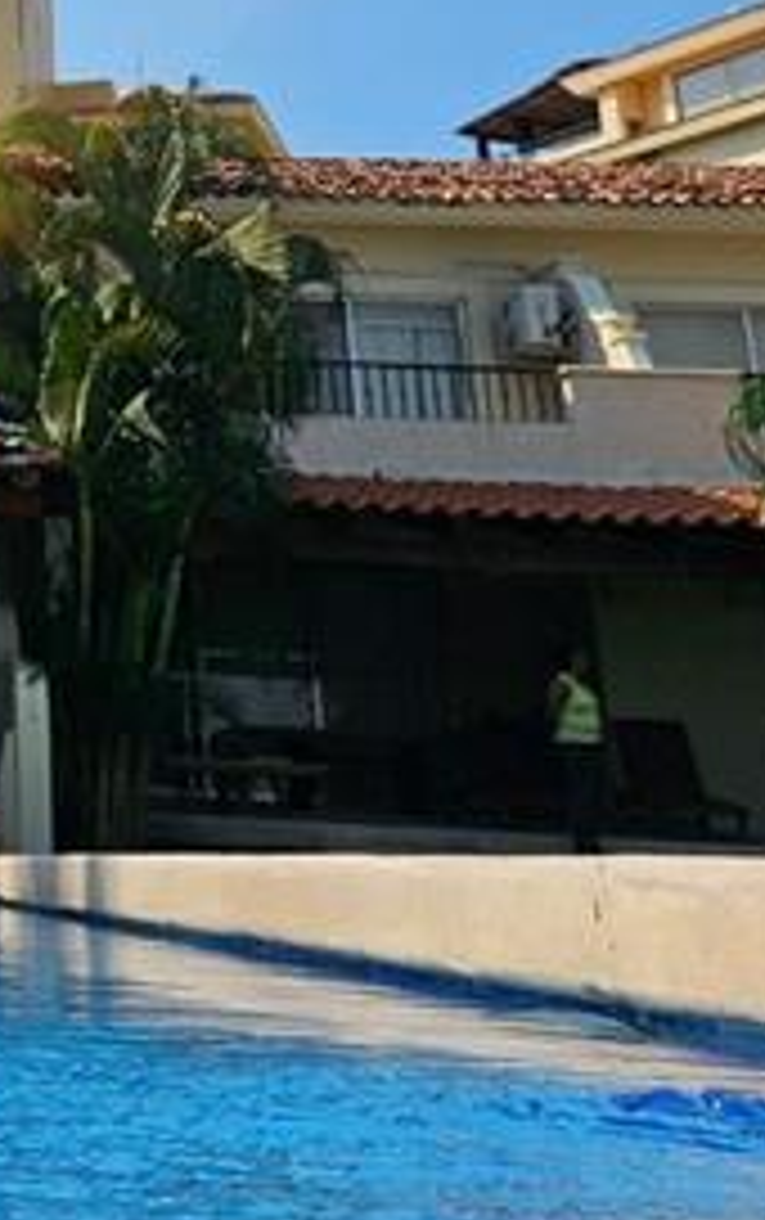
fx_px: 2296
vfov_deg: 28.1
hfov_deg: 16.6
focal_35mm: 69
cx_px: -500
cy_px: 14
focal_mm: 6.3
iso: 12
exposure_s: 1/1663
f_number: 1.7
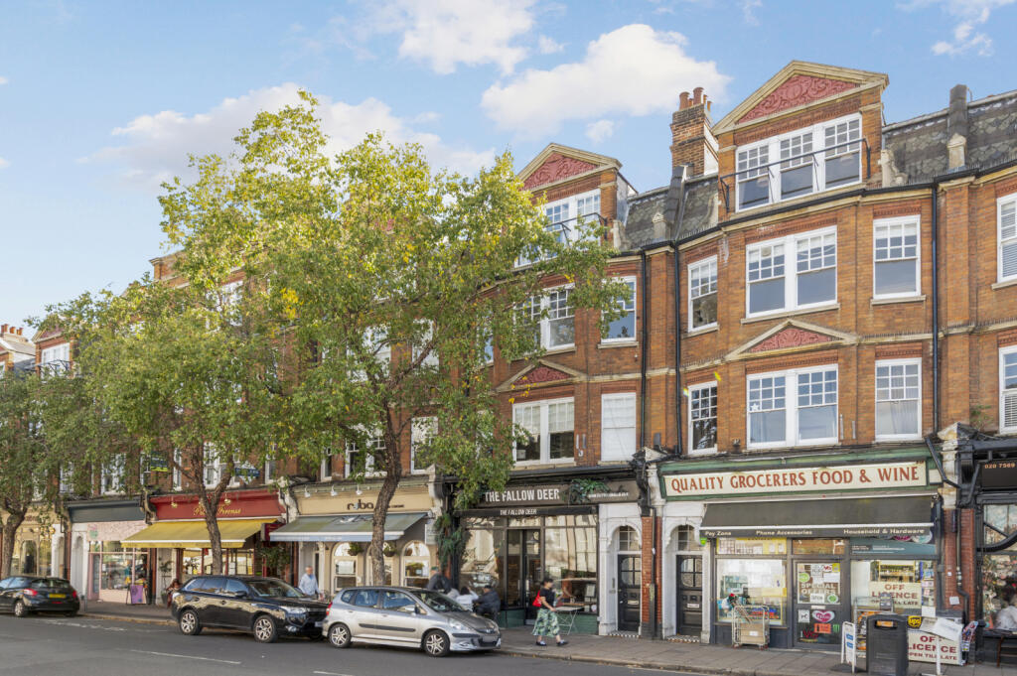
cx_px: 508
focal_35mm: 16
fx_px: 466
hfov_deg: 95.0
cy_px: 338
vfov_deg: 72.0
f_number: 8
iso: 200
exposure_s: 1/60
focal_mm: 16.5
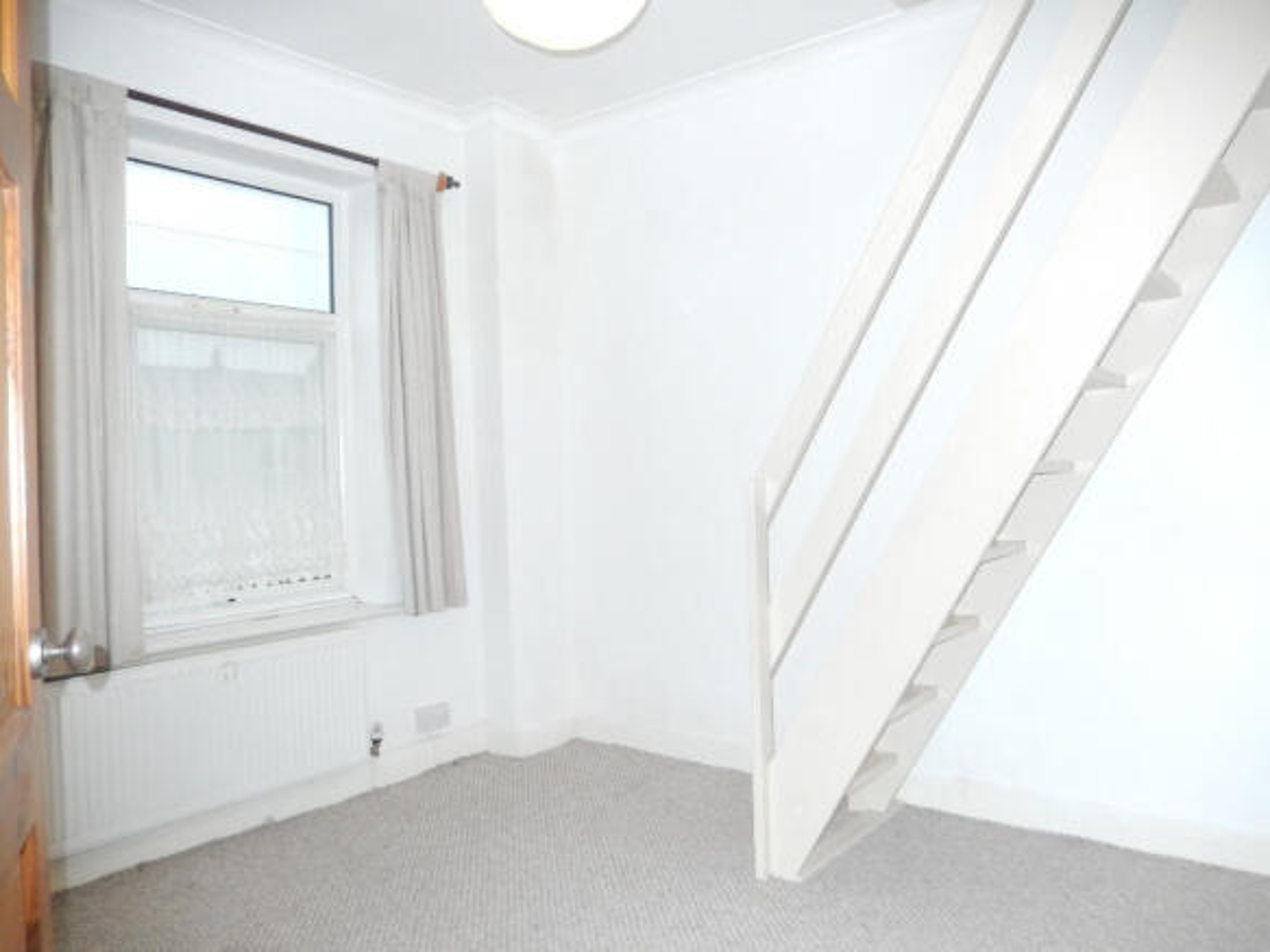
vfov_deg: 54.9
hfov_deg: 69.4
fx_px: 917
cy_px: 476
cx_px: 635
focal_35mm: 25
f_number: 3.4
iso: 450
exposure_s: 1/30
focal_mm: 4.5
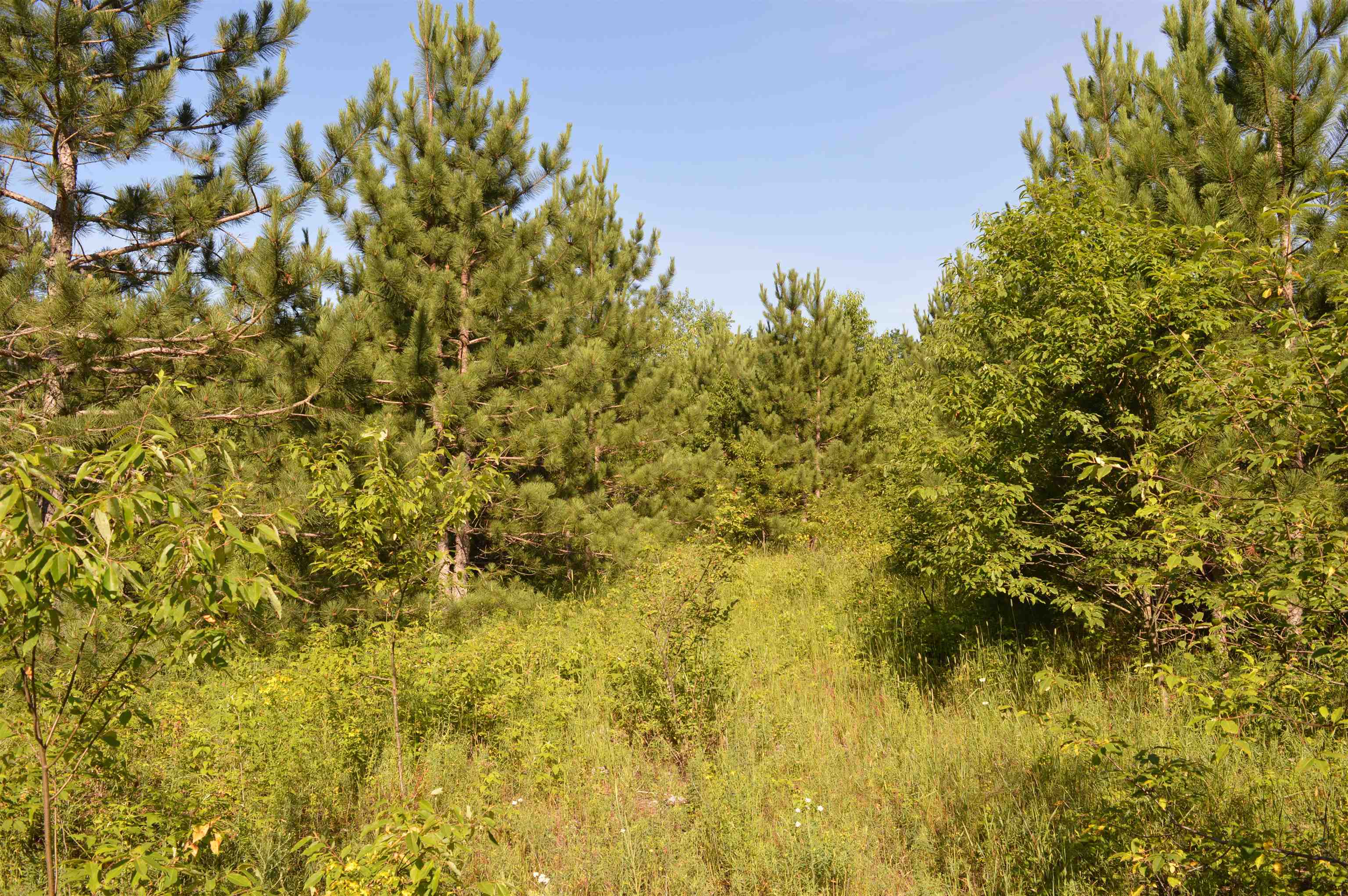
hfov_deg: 67.4
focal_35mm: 27
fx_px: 1010
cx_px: 674
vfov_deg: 47.8
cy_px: 448
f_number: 7.1
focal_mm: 18
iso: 100
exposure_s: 1/200
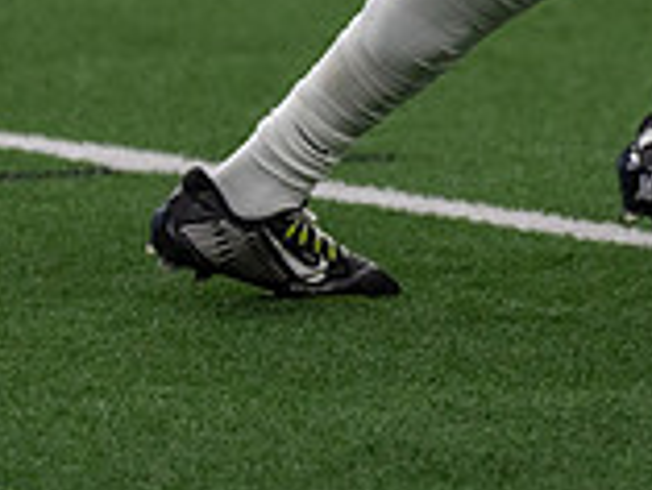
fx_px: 12441
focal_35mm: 660
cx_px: 843
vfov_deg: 2.3
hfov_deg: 3.0
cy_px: -387
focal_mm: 140
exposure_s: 1/1000
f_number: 2.8
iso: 1000
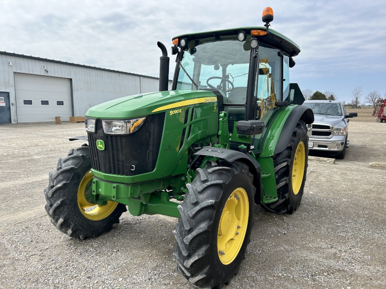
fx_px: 290
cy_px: 144
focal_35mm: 26
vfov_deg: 53.1
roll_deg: +1.1
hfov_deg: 67.3
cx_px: 193
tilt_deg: -5.2
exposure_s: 1/3704
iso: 50
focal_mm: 5.7
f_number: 1.5
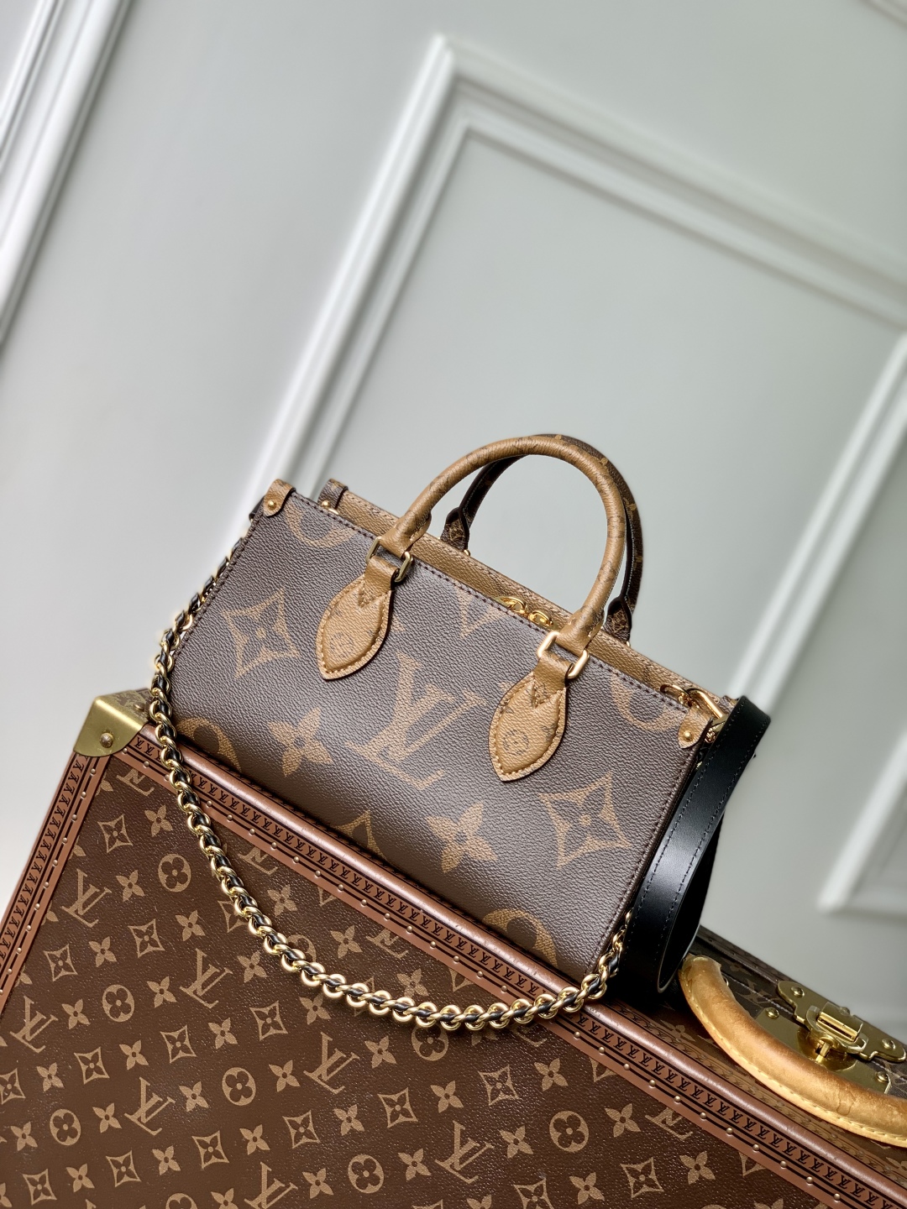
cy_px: 604
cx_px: 454
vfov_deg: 36.8
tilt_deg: -12.2
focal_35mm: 52
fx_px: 1817
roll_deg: -24.4
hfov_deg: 28.0
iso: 20
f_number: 2.4
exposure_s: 1/122
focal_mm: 6
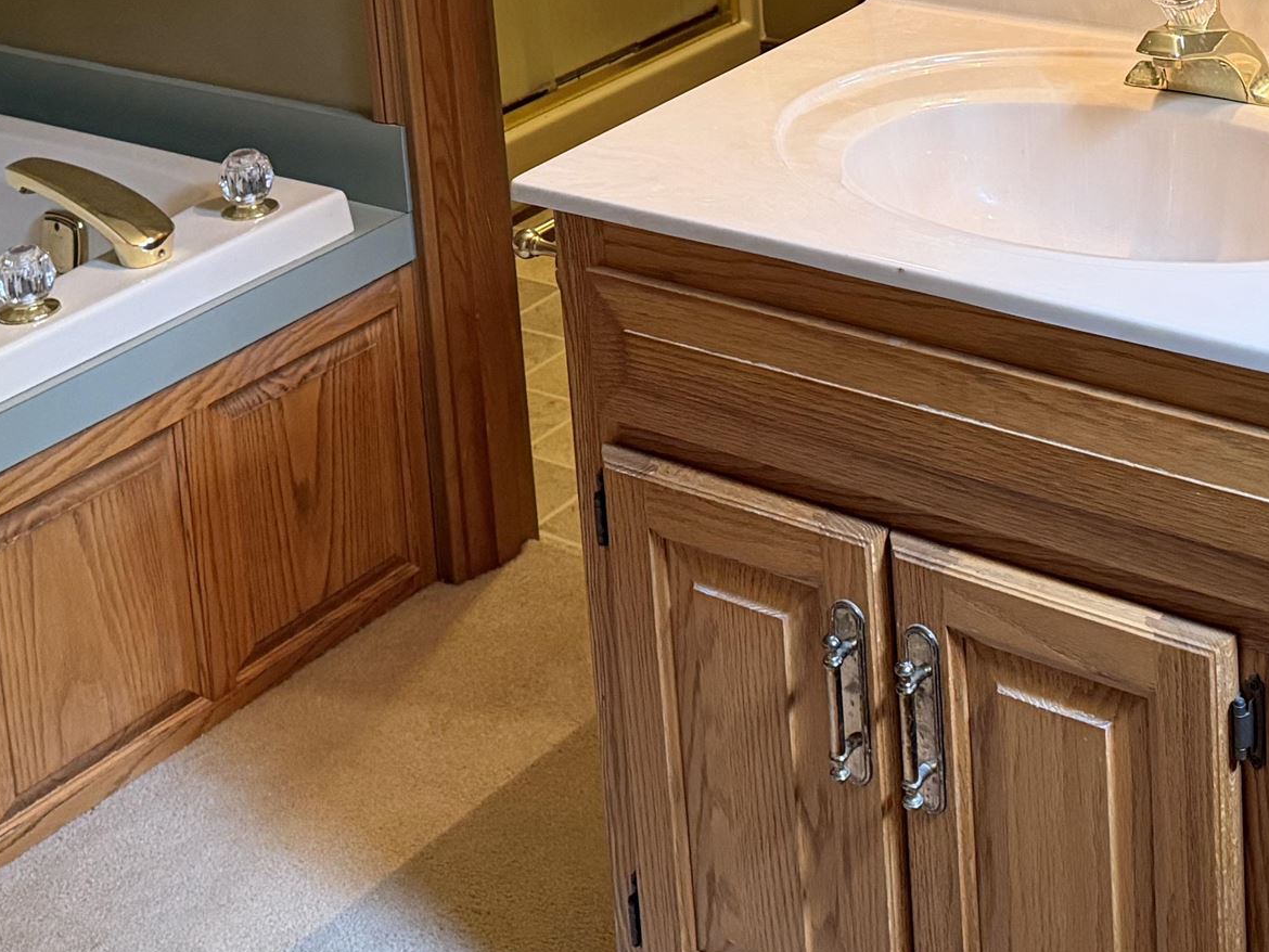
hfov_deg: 30.7
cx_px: 654
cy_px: -249
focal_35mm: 63
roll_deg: +5.1
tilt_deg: -9.9
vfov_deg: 21.3
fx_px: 2310
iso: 640
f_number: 1.78
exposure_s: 1/60
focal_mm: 6.76
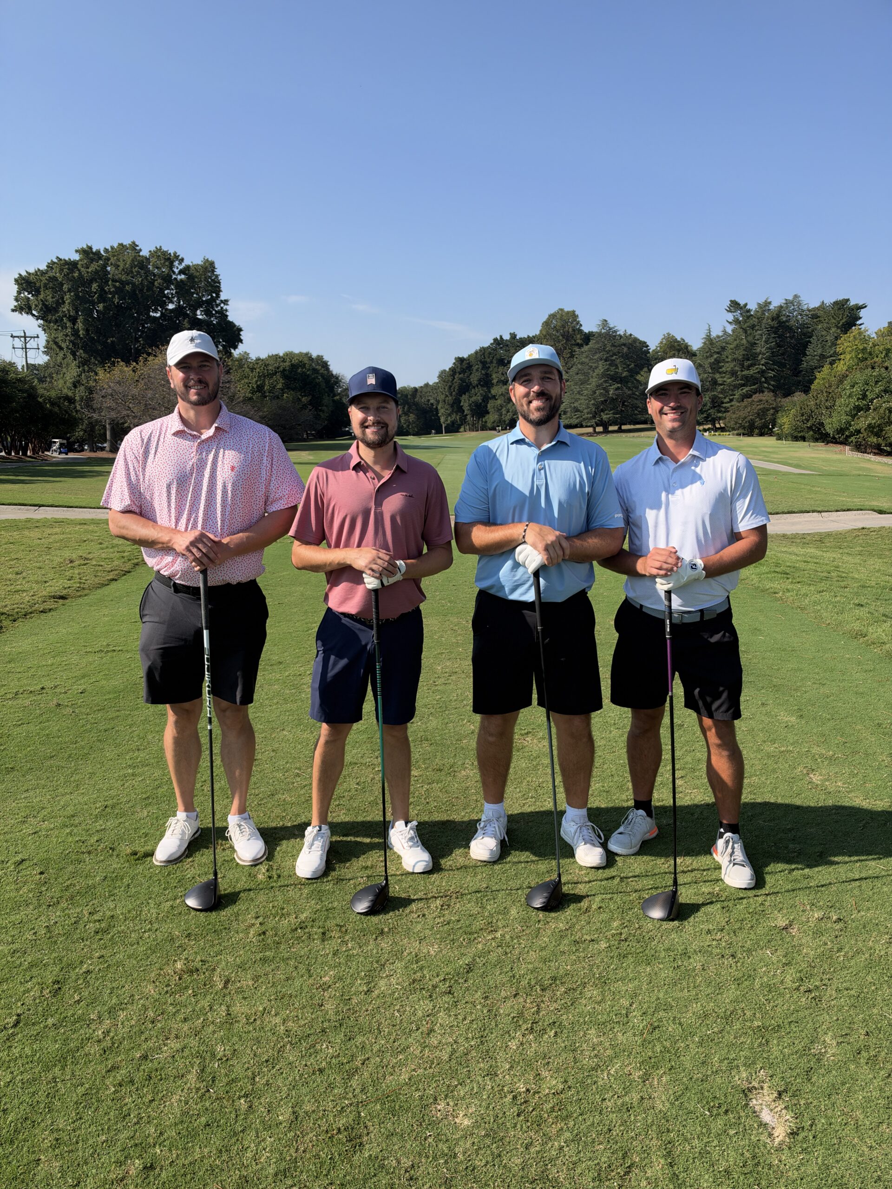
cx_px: 446
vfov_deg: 71.6
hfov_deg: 56.8
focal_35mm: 24
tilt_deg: -10.5
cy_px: 594
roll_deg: -1.0
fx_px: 825
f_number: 1.8
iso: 64
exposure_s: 1/2865
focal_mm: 6.93
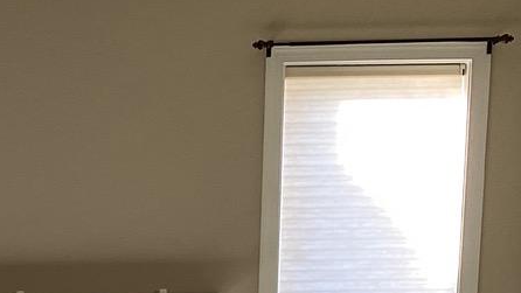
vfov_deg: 8.6
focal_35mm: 130
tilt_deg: -13.1
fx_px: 1796
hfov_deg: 16.1
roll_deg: -0.6
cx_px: -40
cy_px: 665
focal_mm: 4.25
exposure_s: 1/120
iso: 40
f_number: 1.8
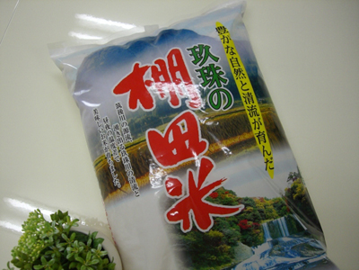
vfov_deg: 37.7
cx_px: 180
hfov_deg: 49.0
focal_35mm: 38
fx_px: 394
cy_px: 135
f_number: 2.7
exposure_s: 1/80
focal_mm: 6.2
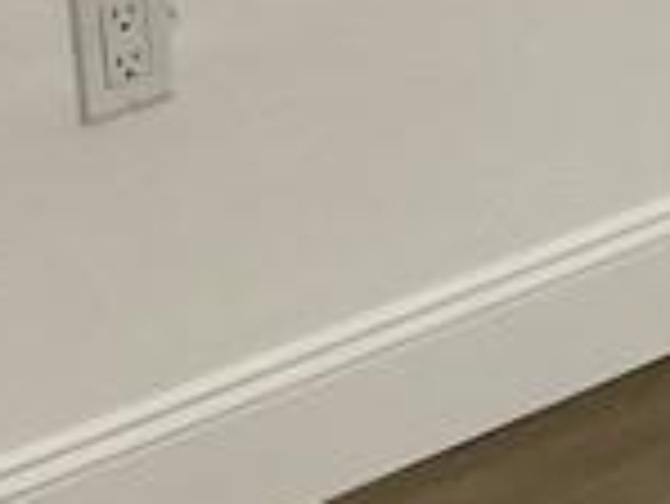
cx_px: 2059
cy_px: -846
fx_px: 3467
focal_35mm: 179
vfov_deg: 7.6
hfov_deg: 8.9
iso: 32
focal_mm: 4.2
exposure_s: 1/165
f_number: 1.6
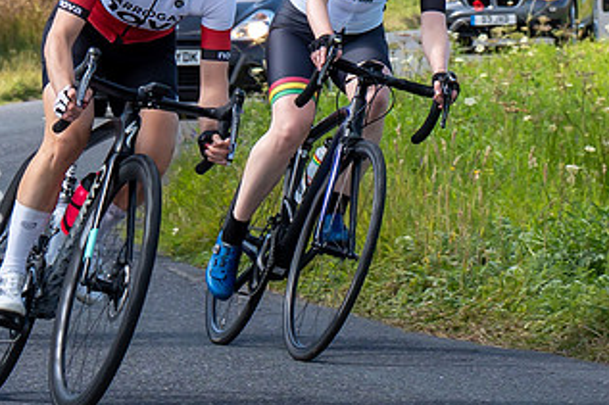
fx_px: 5765
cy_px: 21
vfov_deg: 4.0
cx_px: 1046
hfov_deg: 5.9
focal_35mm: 341
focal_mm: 70
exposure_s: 1/500
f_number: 7.1
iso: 125
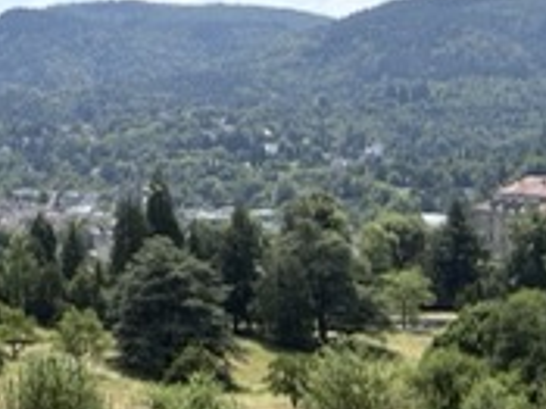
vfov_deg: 15.4
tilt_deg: +0.9
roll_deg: +0.2
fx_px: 1497
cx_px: 22
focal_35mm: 95
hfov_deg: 20.1
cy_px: 81
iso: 50
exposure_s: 1/4608
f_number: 1.6
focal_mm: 5.96
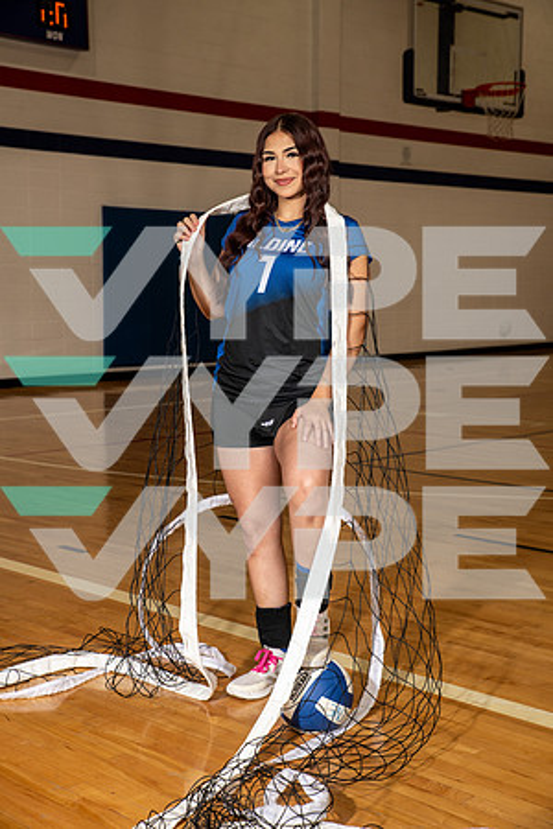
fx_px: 1267
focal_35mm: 55
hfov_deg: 24.6
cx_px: 276
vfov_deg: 36.2
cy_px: 414
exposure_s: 1/250
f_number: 7.1
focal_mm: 55
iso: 320
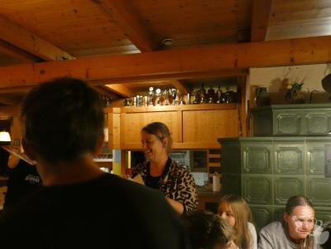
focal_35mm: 31
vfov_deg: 45.4
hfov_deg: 58.4
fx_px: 296
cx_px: 166
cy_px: 124
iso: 1600
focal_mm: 5.5
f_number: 3.3
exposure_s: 1/25
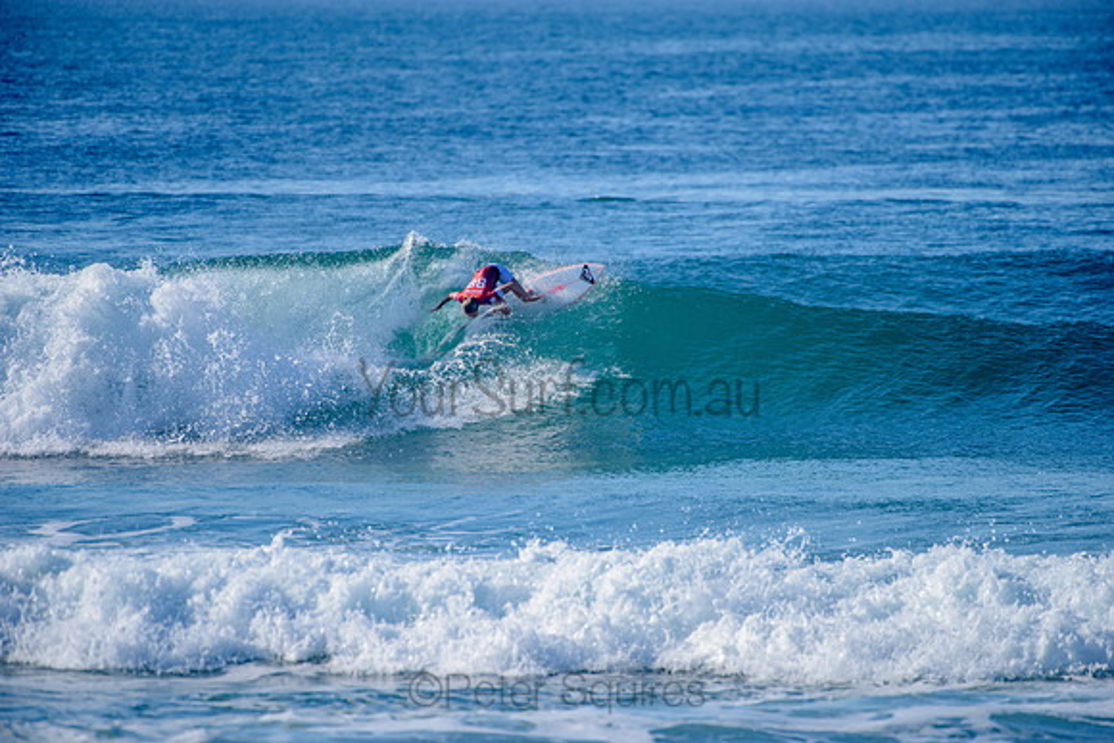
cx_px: 557
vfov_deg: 2.8
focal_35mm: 500
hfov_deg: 4.1
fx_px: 15475
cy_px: 372
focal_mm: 500
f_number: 5.6
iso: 180
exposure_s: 1/1600
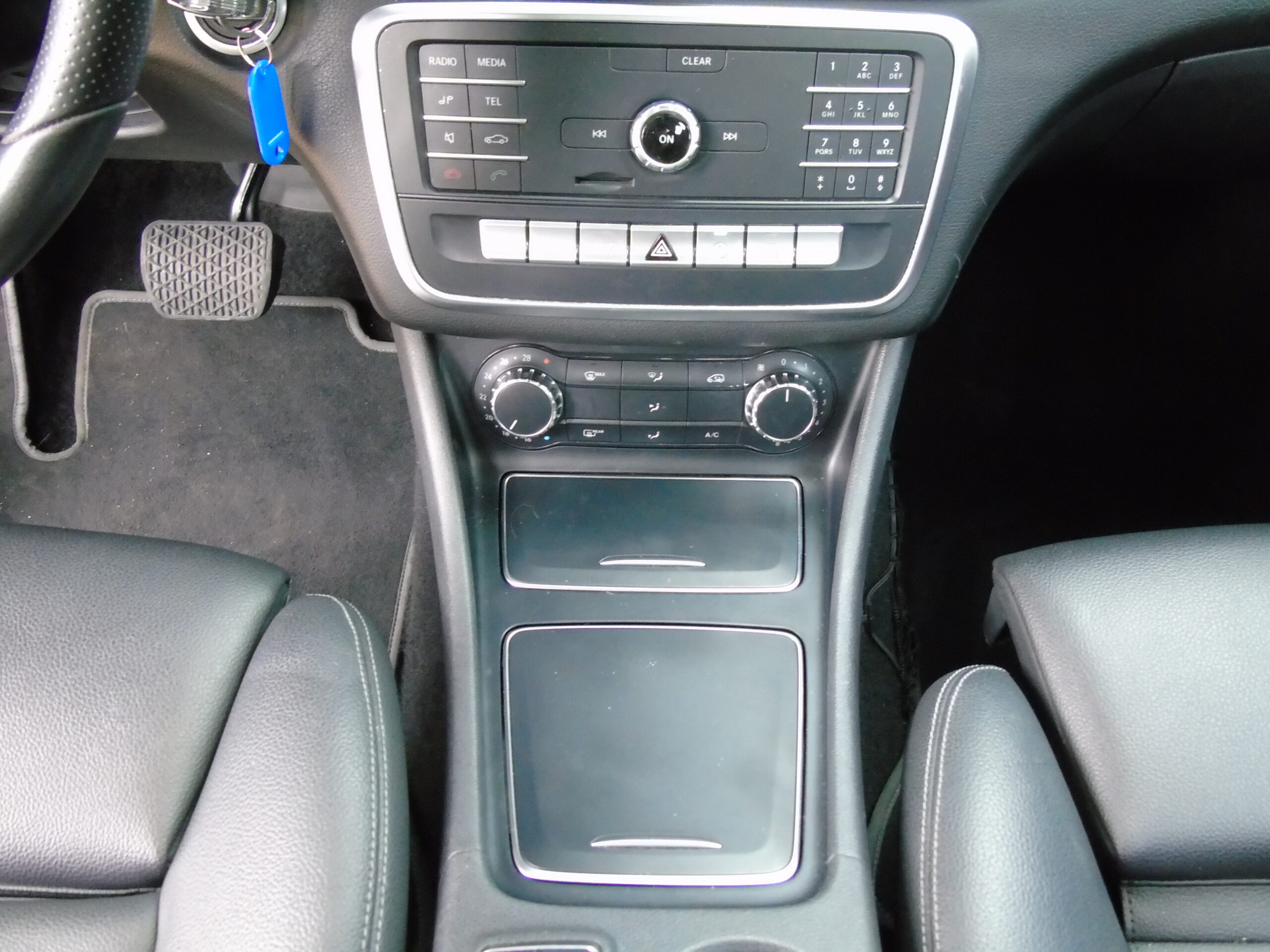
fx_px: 1247
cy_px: 476
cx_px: 635
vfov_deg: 41.8
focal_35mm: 34
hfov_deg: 54.0
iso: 800
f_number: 3.8
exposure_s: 1/20
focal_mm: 6.1
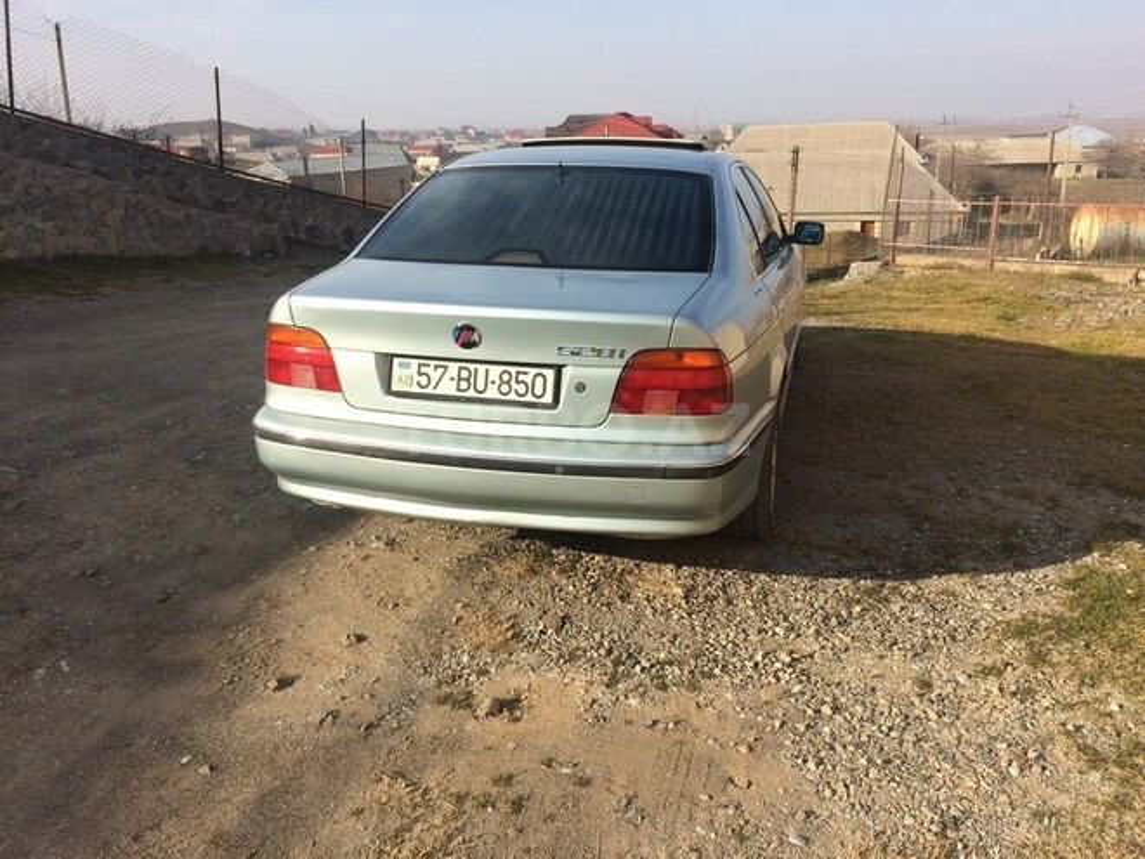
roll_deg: +2.5
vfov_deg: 48.2
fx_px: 959
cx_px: 572
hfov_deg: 61.7
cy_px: 430
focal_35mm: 29
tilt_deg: -17.9
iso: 32
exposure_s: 1/1580
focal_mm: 4.15
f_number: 2.2
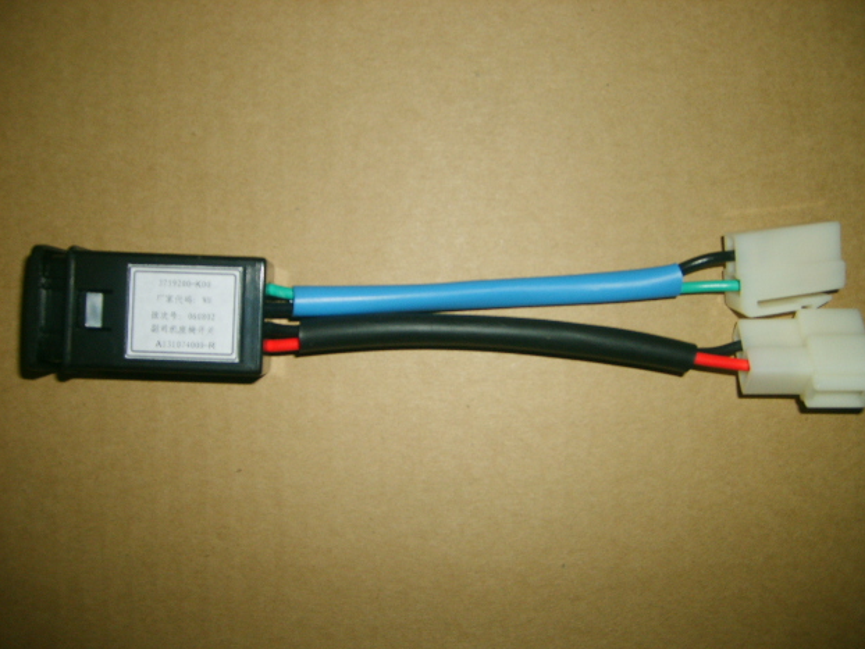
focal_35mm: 36
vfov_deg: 39.7
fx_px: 900
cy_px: 332
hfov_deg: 51.3
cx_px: 438
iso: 100
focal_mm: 5.8
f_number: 2.8
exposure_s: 1/30
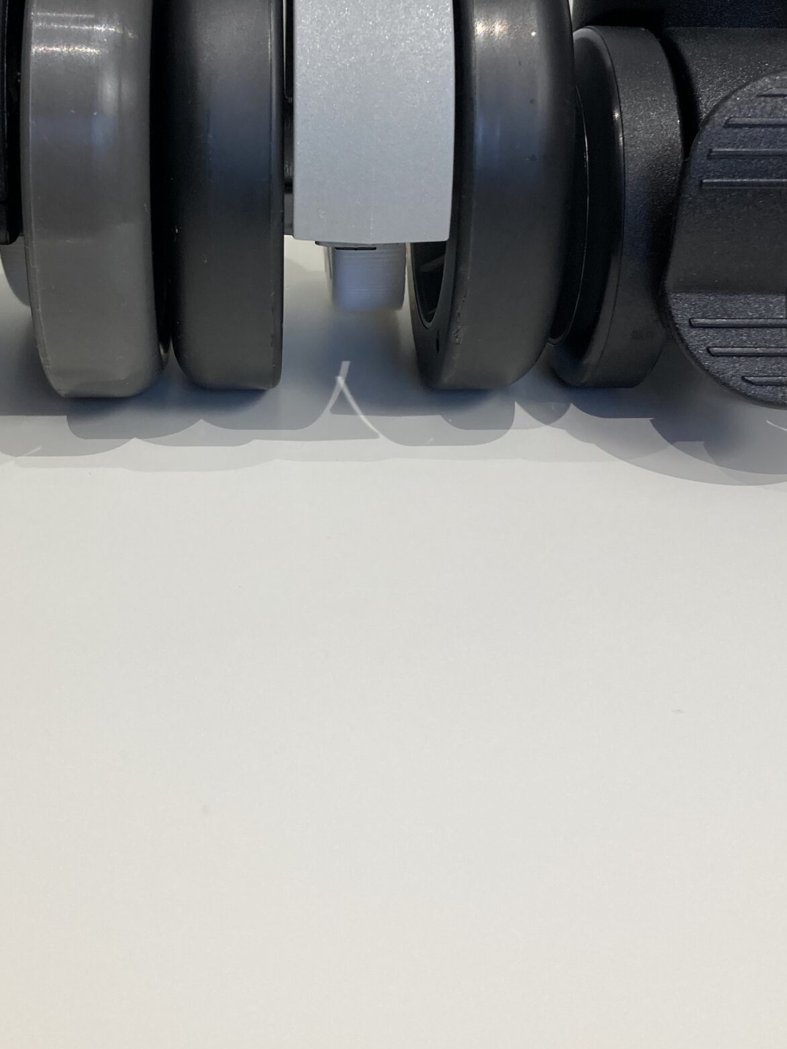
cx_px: 333
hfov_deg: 31.5
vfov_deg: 40.6
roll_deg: -3.0
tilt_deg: -23.1
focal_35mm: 46
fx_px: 1394
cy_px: 333
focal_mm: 3.99
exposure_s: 1/100
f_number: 1.8
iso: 64
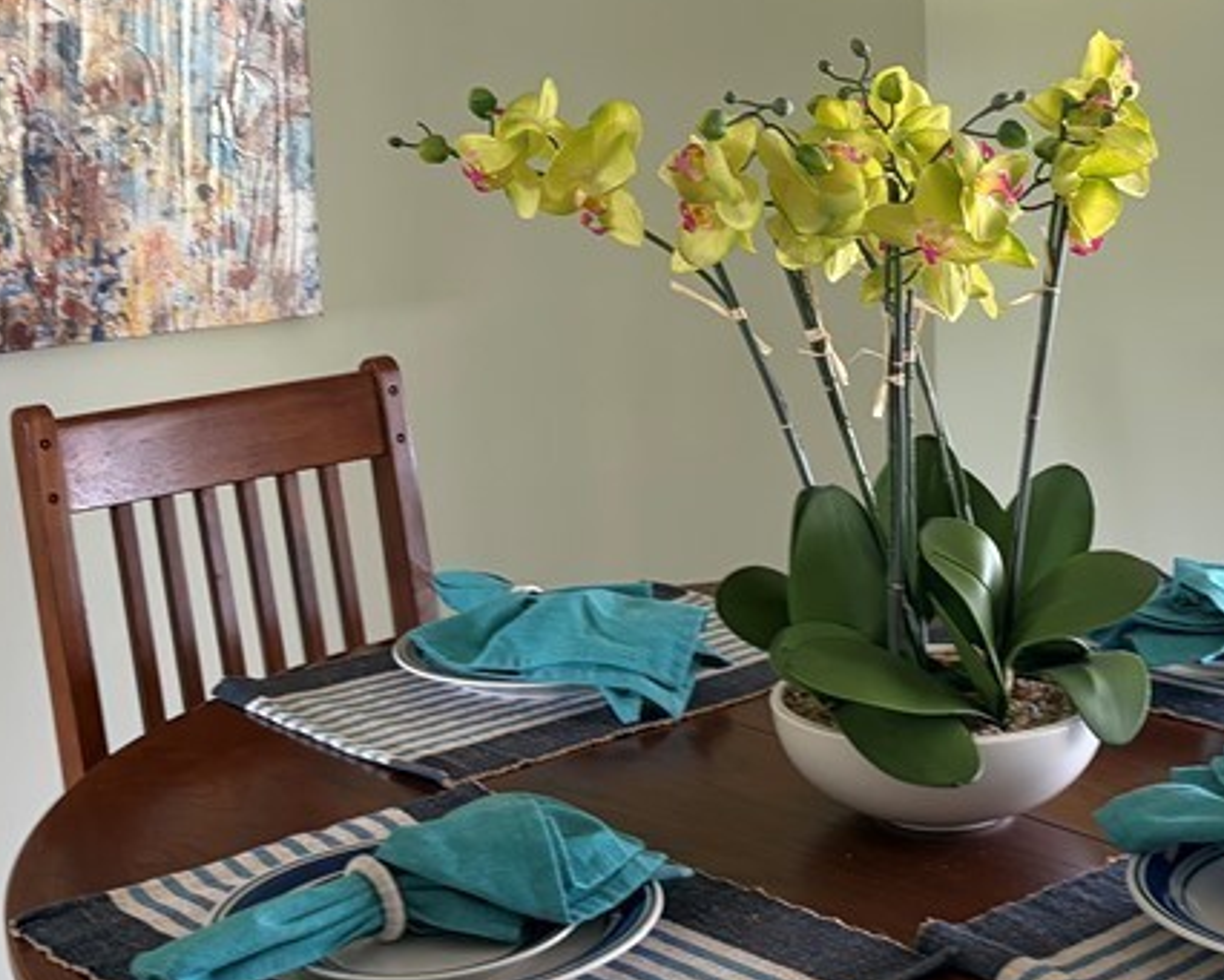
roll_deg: +3.4
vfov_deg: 24.9
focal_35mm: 61
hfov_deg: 30.8
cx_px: 764
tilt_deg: -6.4
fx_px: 2210
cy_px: 325
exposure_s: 1/60
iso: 160
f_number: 1.6
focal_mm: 5.96
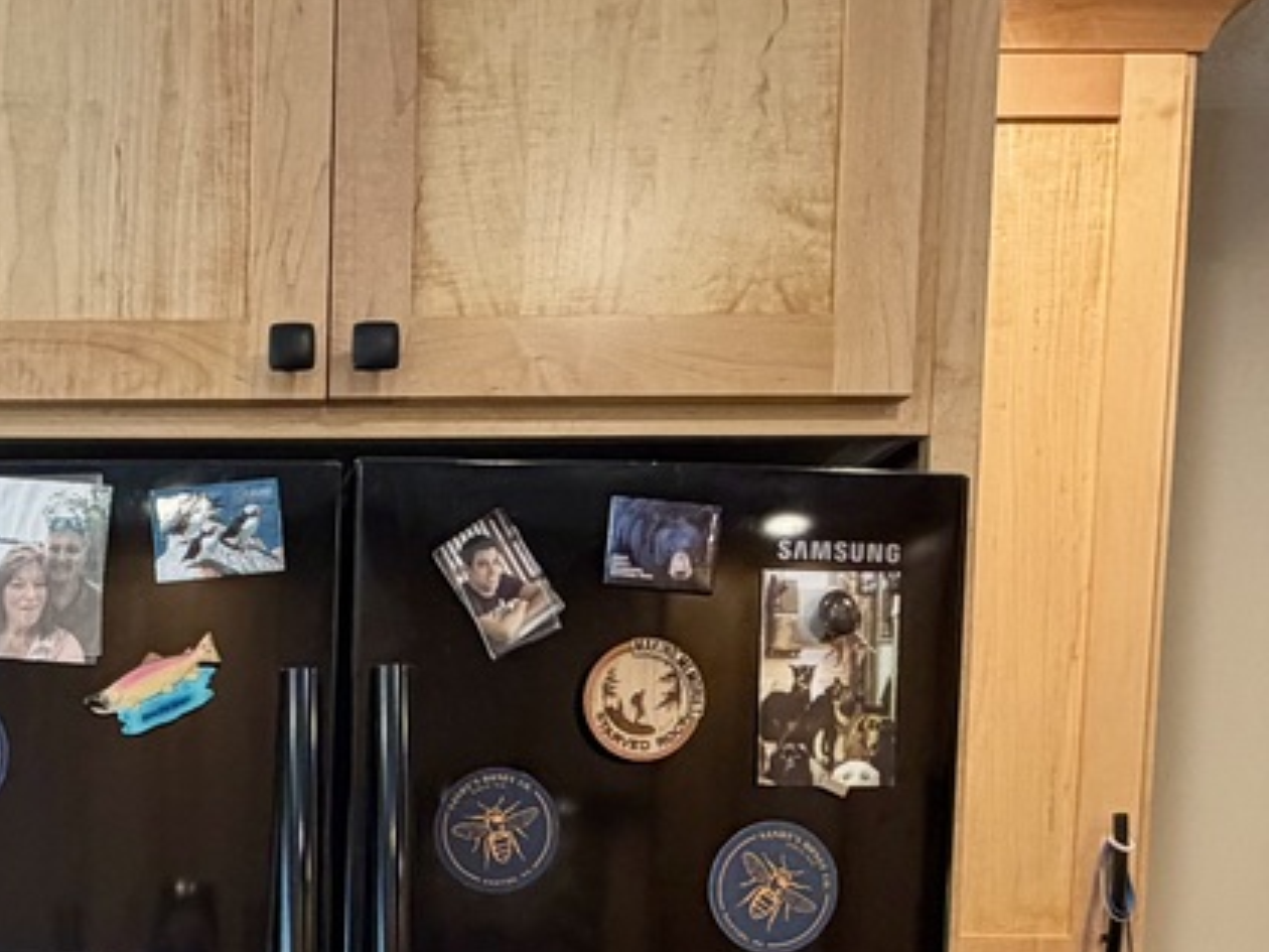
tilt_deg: -3.7
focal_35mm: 48
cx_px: 63
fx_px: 1760
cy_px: 1076
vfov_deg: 27.4
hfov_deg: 36.5
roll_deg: -0.1
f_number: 2.2
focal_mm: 2.22
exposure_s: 1/120
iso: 250
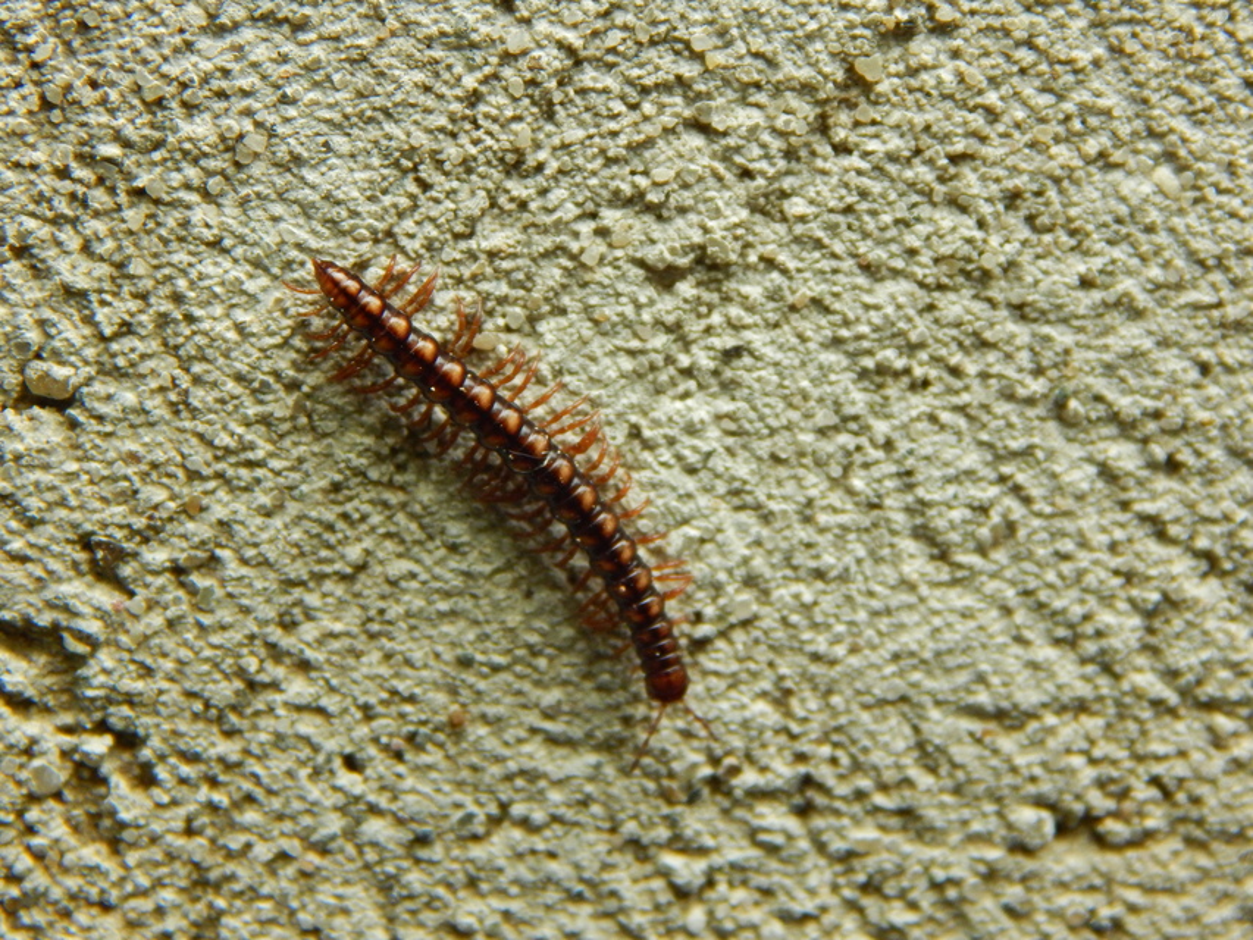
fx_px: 4742
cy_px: 470
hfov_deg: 15.1
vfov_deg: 11.3
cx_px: 626
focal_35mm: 131
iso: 400
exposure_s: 1/100
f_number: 4.8
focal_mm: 23.4
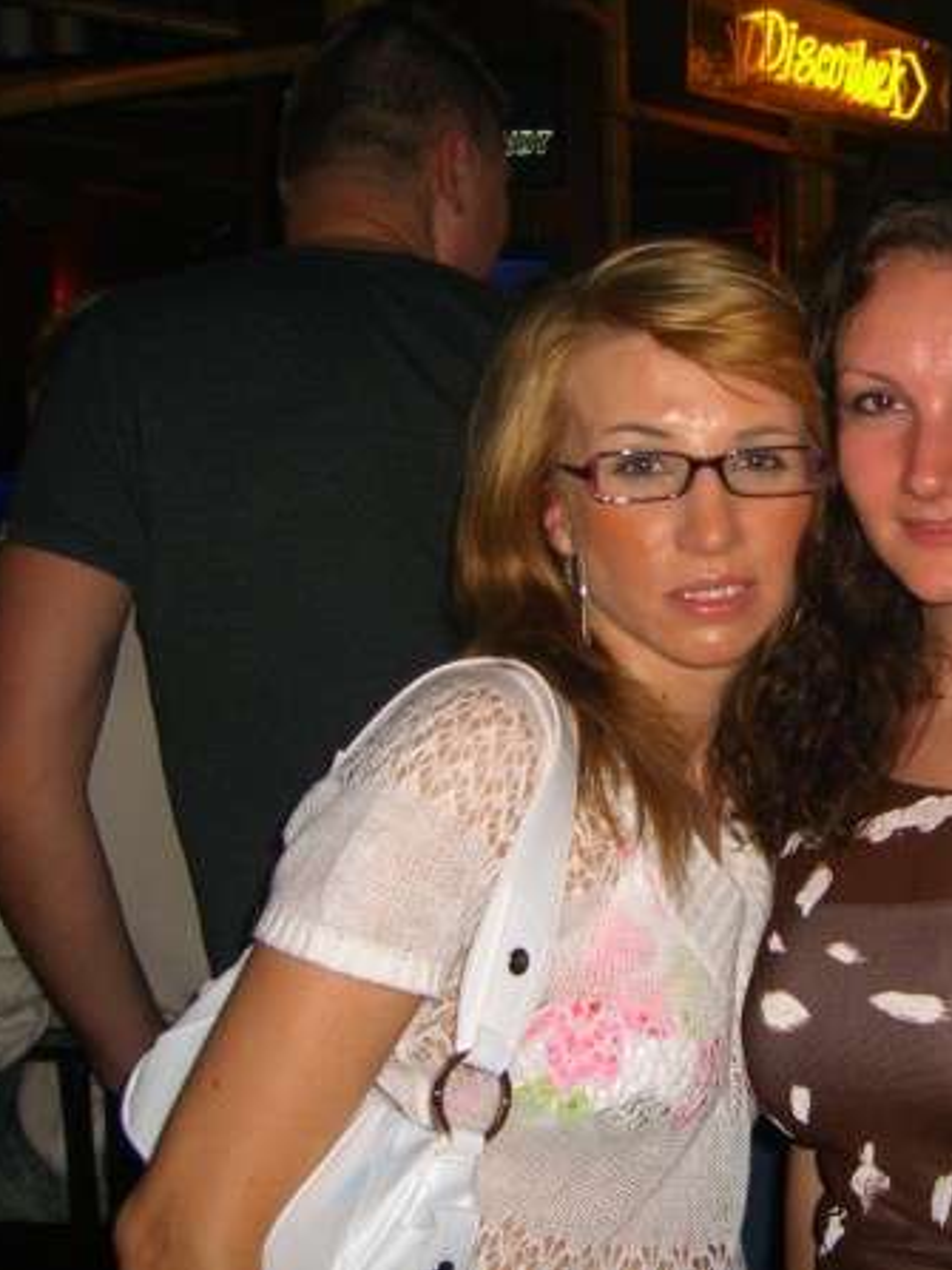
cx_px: 787
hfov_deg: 27.9
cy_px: 634
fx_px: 1871
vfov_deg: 37.5
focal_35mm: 51
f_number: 2.8
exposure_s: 1/60
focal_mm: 7.9
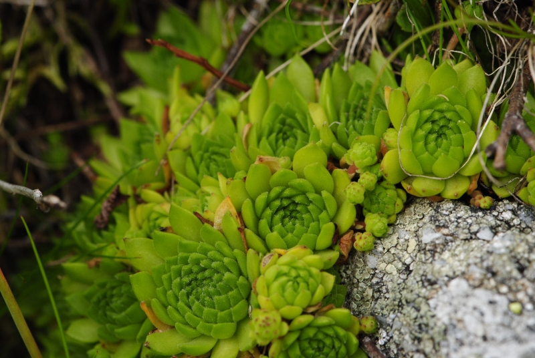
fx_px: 1898
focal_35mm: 128
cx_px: 268
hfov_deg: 16.0
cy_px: 179
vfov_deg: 10.8
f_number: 8
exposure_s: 1/160
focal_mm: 85
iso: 400
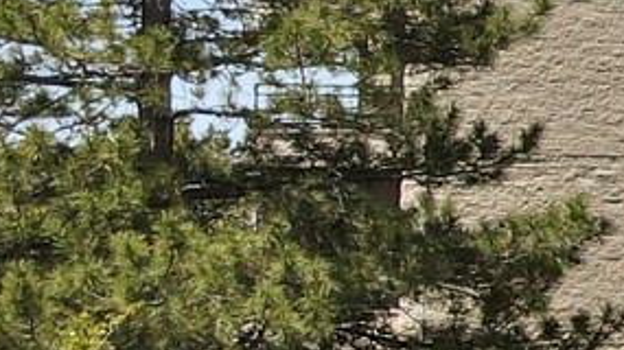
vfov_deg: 8.2
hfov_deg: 10.9
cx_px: 1736
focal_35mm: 147
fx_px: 2431
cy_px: 175
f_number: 2.8
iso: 100
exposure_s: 1/320
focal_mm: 4.5
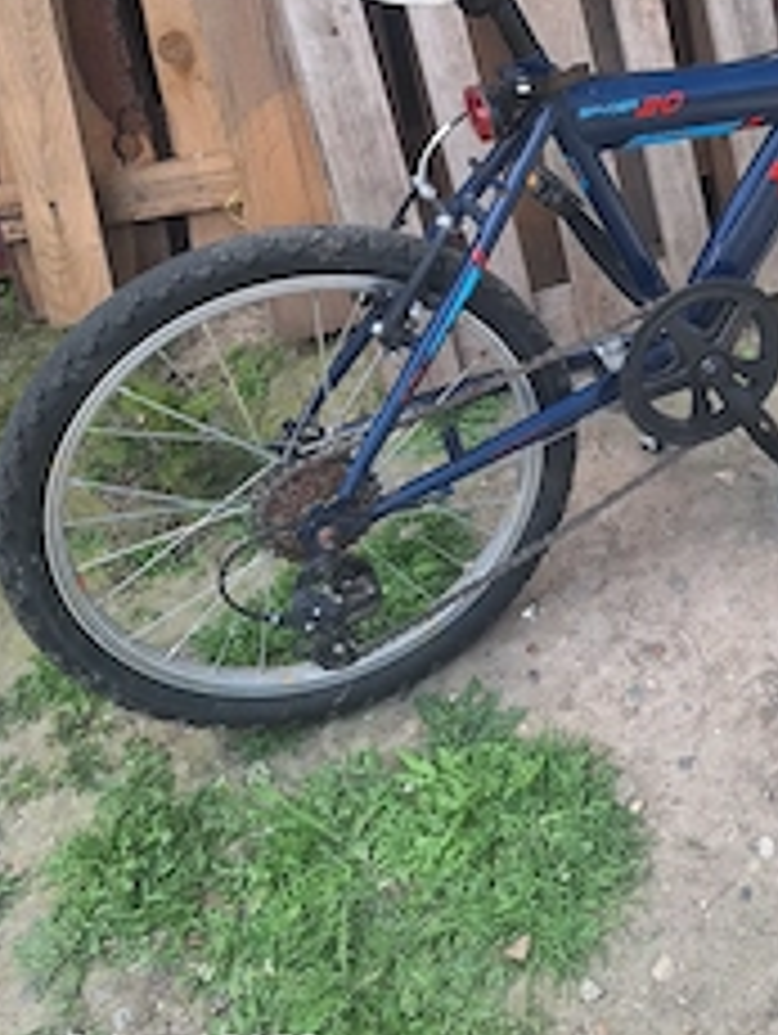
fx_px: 1196
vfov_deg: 45.1
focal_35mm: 40
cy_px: 252
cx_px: 652
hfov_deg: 34.6
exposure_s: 1/269
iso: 40
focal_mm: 5.54
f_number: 1.8
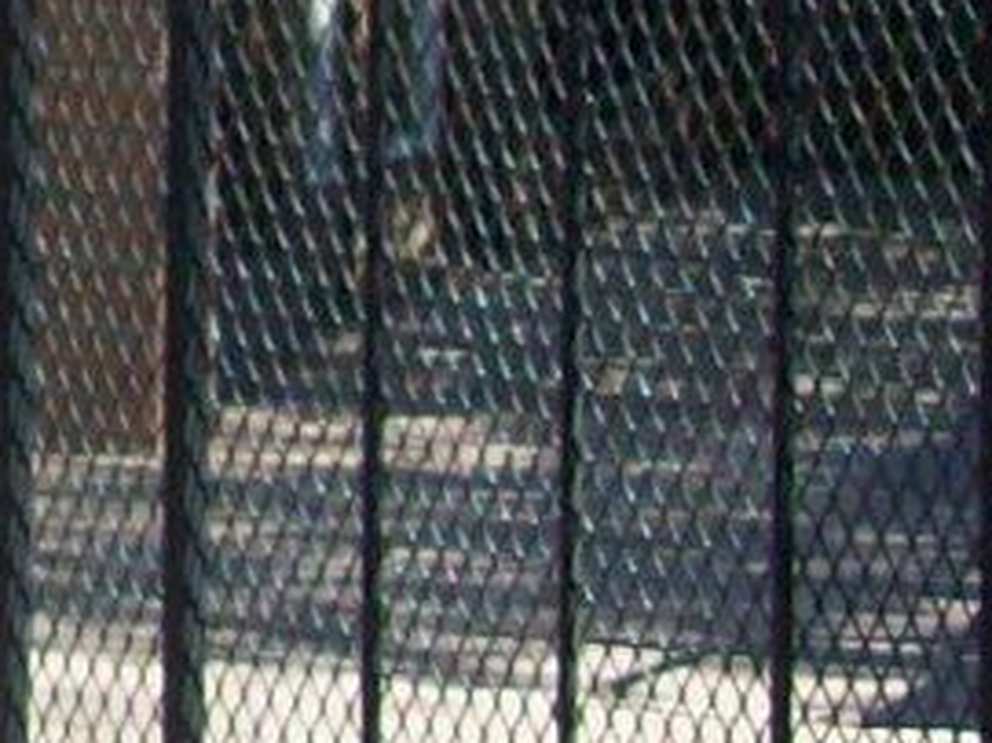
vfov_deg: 5.5
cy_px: -1182
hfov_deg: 7.4
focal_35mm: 257
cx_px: -886
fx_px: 7362
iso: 64
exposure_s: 1/658
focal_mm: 5.7
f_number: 2.8
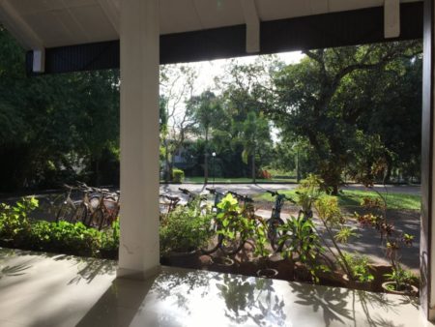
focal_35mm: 29
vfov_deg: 48.3
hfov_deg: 61.6
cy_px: 164
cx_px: 218
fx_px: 365
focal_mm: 4.15
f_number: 2.2
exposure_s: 1/523
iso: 25
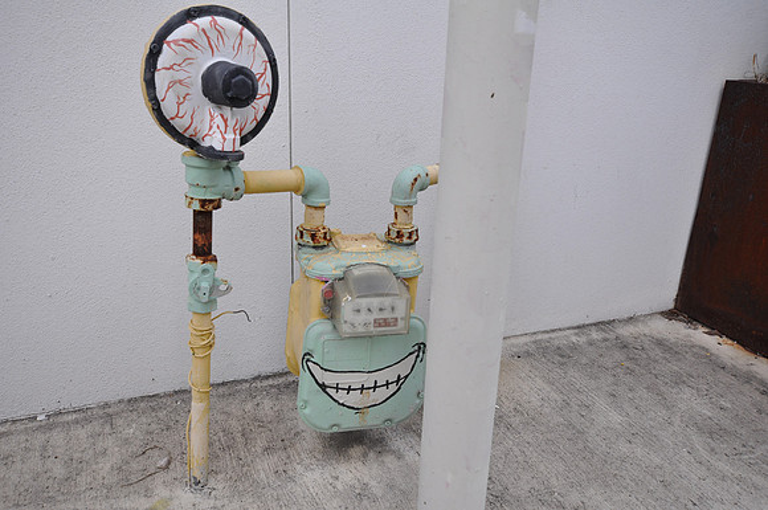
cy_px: 255
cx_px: 384
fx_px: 639
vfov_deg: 43.5
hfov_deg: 62.0
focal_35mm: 30
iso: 200
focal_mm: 20
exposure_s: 1/200
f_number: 7.1
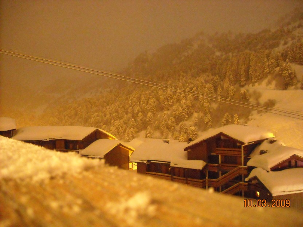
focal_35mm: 35
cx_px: 152
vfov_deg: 40.7
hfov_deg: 52.6
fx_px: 306
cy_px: 114
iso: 1600
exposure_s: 1
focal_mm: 5.7
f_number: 2.8
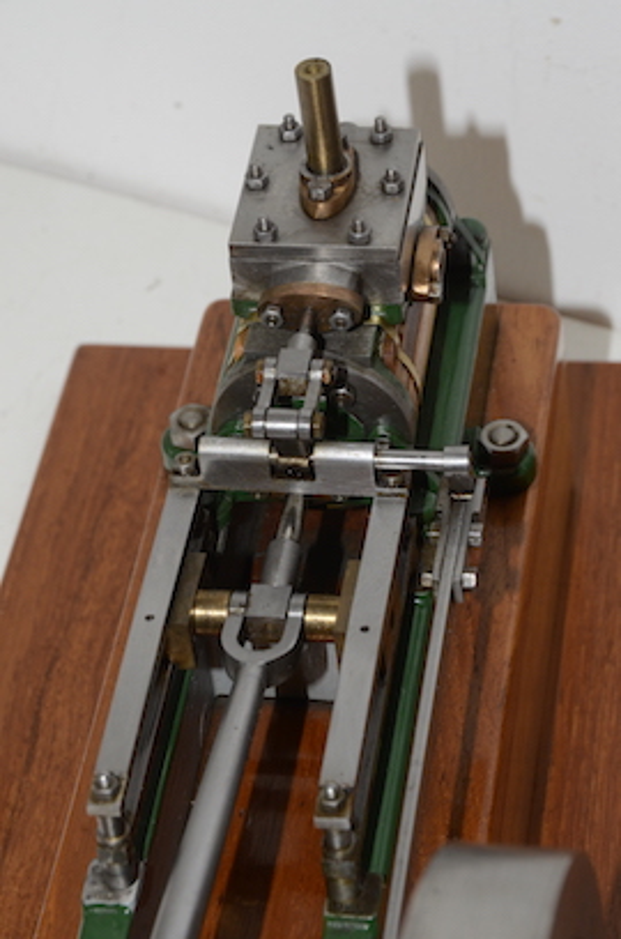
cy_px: 470
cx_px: 310
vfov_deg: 15.2
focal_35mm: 135
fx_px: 3511
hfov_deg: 10.1
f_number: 14
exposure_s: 1/60
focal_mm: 90
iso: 800
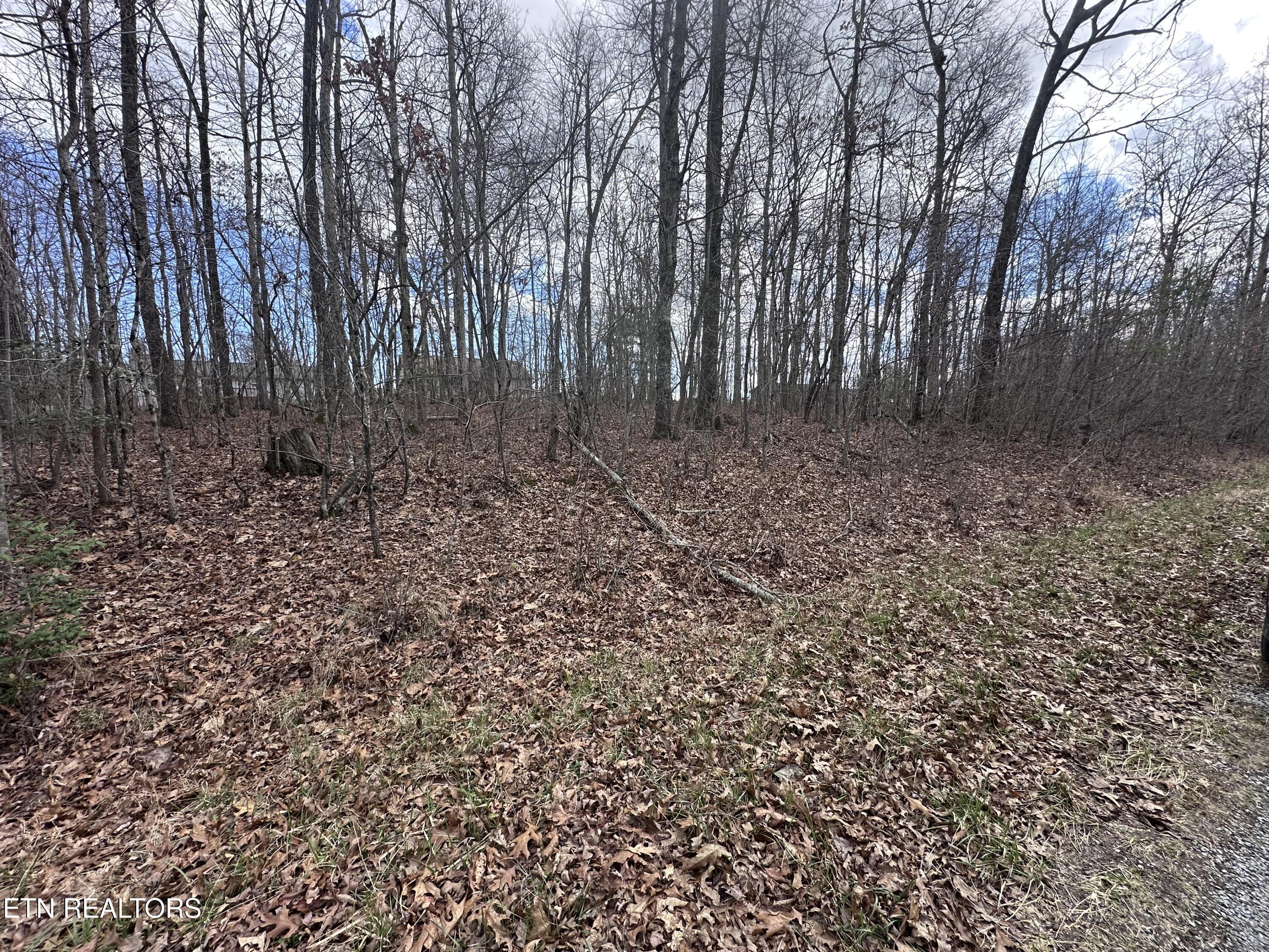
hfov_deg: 102.1
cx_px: 634
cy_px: 476
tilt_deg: -5.2
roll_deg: +0.9
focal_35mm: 14
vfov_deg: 85.7
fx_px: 513
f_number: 2.2
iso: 40
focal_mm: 2.22
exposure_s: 1/415
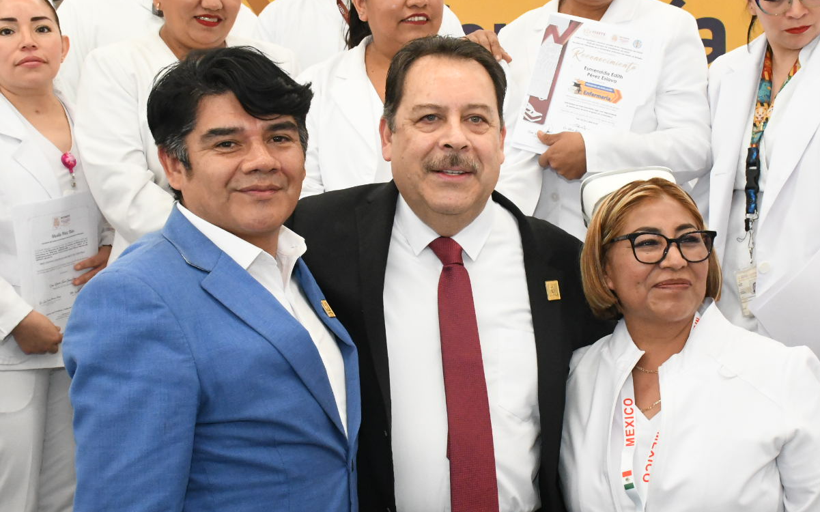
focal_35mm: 66
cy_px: 257
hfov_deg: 31.1
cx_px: 455
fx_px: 1475
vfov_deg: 19.7
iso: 6400
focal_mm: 32
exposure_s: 1/160
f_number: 14
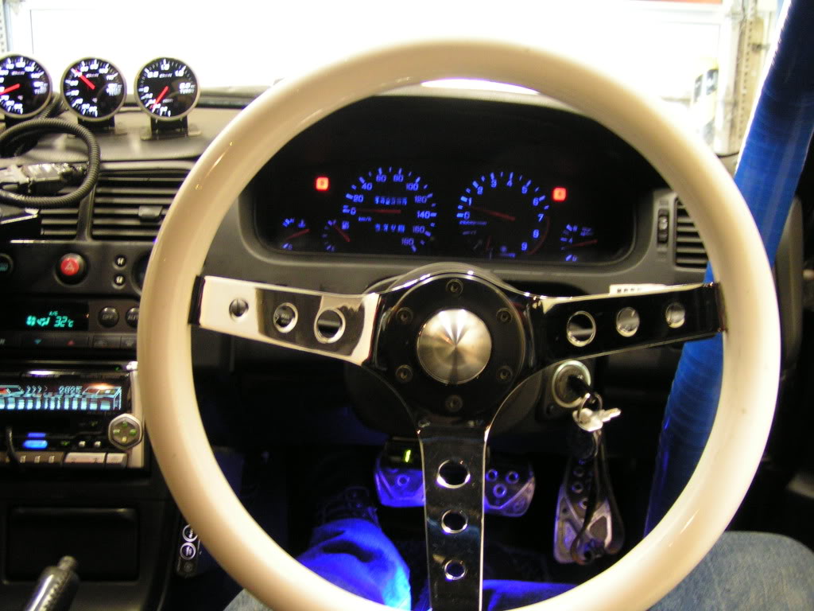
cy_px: 306
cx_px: 407
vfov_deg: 37.7
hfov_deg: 49.0
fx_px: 894
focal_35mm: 38
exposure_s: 1/2.5
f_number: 2.8
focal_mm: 5.8
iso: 200
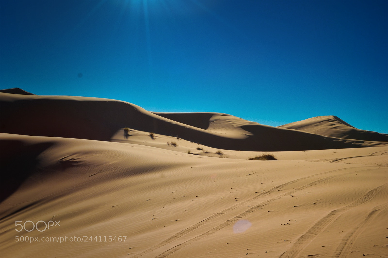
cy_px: 129
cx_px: 194
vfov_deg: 30.8
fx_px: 468
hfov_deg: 45.0
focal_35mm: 44
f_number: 9
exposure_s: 1/320
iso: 100
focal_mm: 29
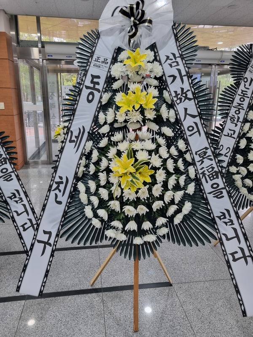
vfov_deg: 67.3
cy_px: 168
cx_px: 126
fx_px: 253
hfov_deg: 53.1
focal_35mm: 26
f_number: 1.8
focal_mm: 5.4
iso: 160
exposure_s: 1/40
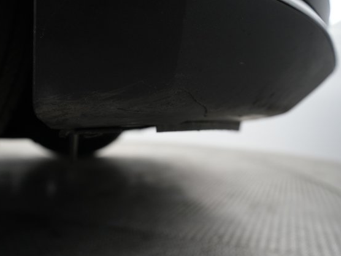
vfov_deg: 45.4
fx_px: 305
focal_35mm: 31
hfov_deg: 58.1
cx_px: 148
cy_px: 130
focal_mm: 28
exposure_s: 1/100
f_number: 4.5
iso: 4000
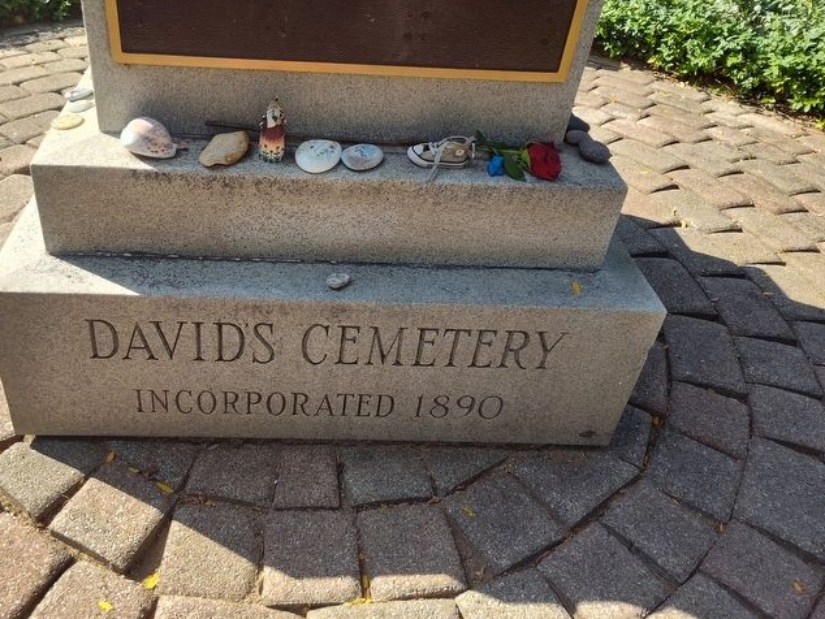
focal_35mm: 29
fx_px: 691
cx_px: 318
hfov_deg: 60.9
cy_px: 251
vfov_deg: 48.0
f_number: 1.8
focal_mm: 5.56
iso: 100
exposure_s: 1/483
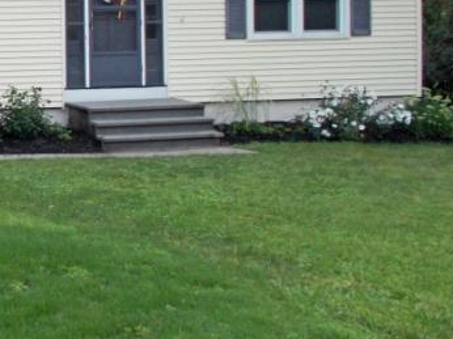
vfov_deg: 18.9
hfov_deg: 22.8
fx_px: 1007
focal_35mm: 77
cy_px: 59
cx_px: -126
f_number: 3.2
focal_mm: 4.6
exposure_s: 1/50
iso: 80
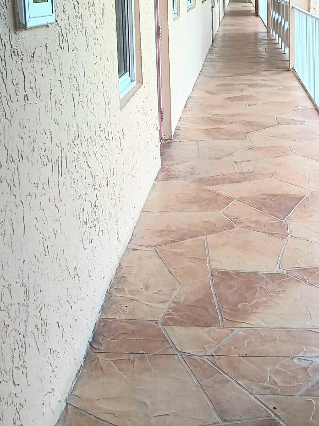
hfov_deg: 25.9
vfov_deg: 33.2
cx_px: 212
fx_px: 689
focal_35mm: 56
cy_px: 72
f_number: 1.8
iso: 20
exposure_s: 1/125
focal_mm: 3.98
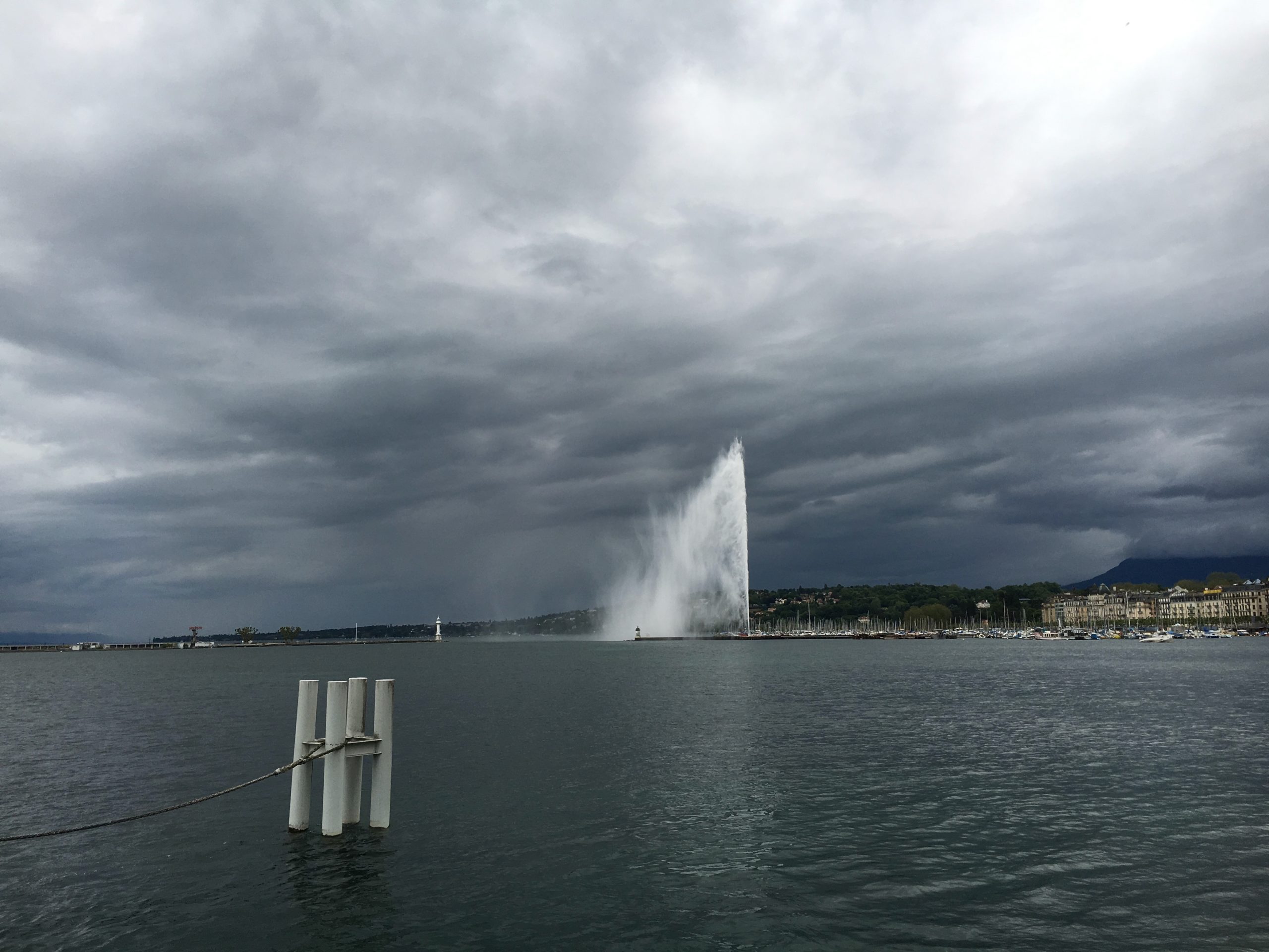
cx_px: 634
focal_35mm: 29
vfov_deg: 48.2
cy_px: 476
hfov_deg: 61.7
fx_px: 1063
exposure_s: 1/409
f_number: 2.2
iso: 25
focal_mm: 4.15
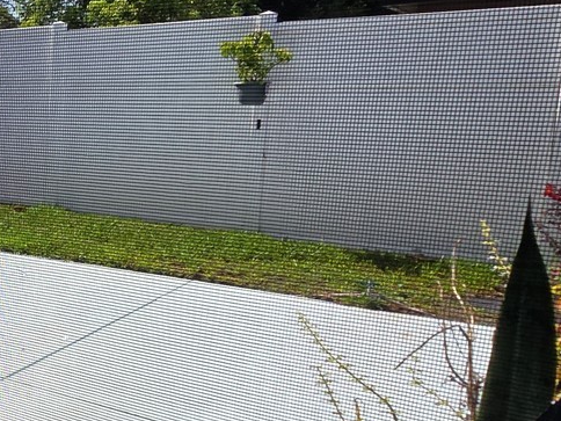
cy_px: 220
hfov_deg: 33.1
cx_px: -159
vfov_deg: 33.6
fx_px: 697
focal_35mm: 43
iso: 50
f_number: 2.2
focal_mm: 2.2
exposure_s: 1/1645
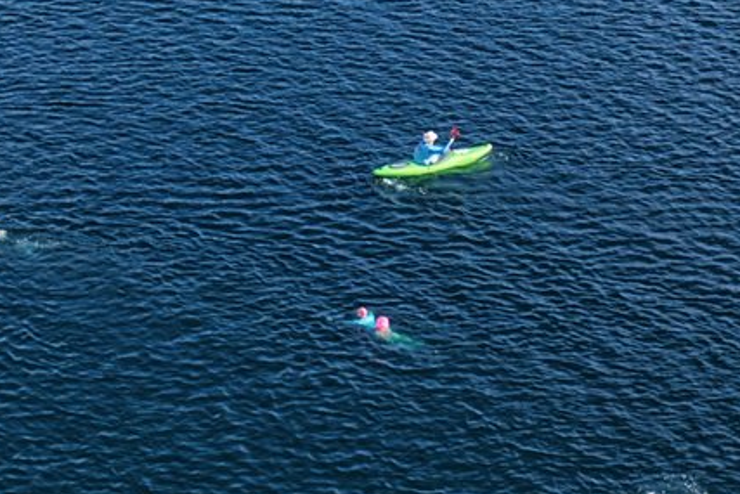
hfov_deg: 12.5
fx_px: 3372
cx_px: 508
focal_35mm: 164
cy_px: -169
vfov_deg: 8.3
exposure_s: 1/320
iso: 100
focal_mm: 14.45
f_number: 2.8
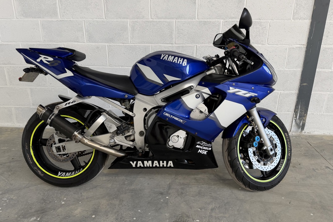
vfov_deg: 46.4
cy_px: 117
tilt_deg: -20.2
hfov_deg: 65.5
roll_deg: -0.5
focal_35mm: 28
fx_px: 259
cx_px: 166
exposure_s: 1/121
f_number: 1.78
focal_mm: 6.76
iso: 100
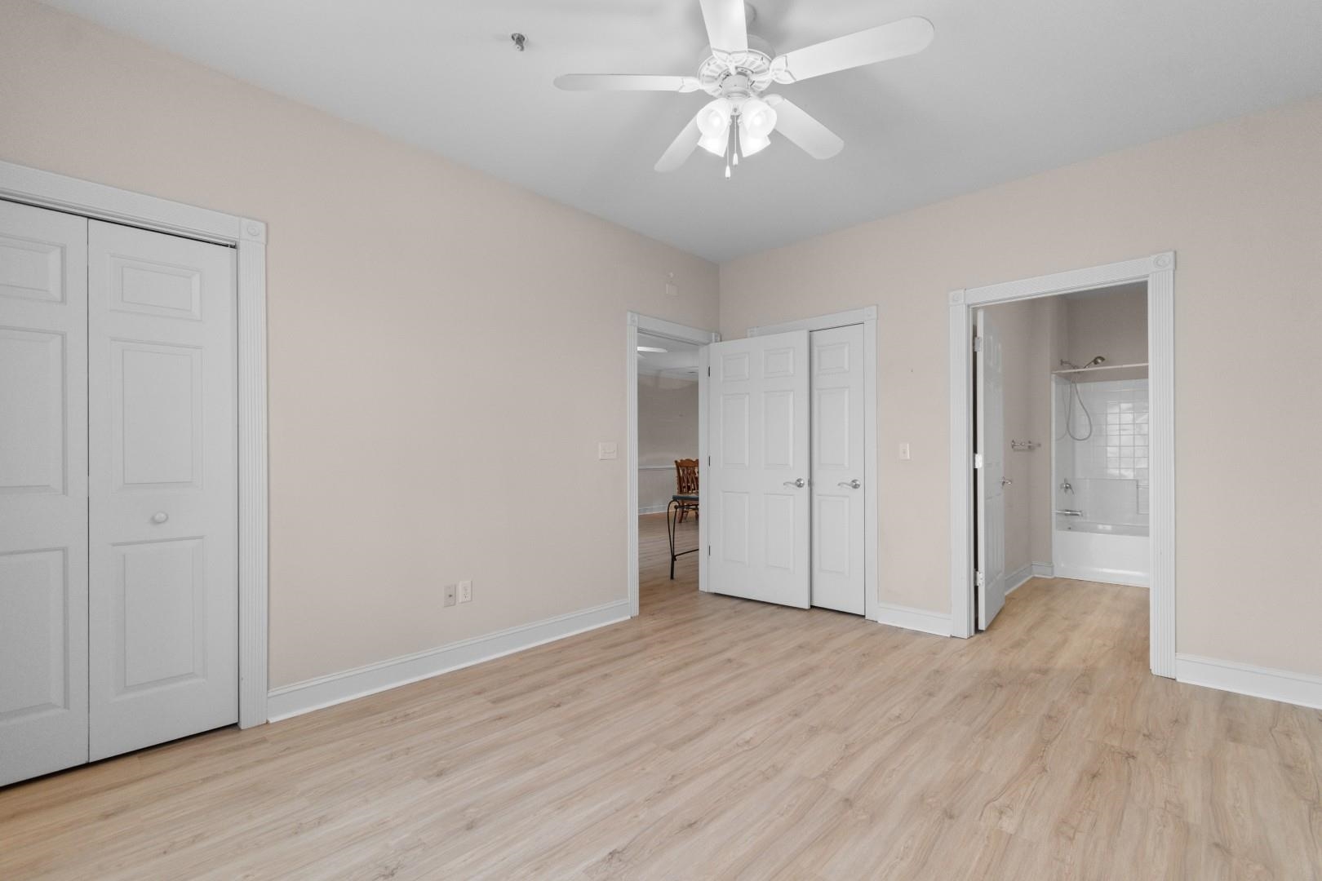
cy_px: 440
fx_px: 551
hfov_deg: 100.4
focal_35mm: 15
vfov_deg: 77.3
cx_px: 661
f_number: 4.5
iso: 100
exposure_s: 1
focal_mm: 10
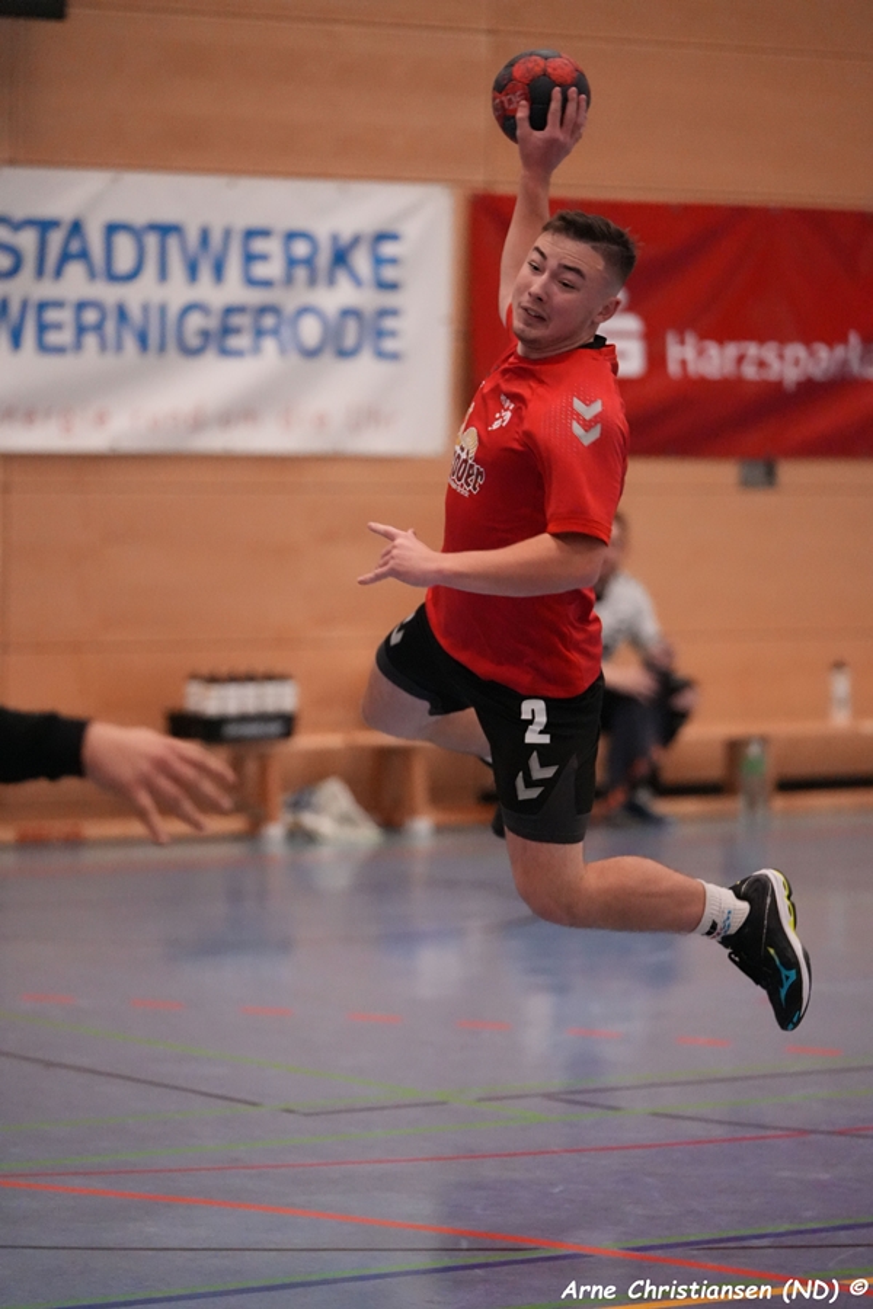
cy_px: 654
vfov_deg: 14.0
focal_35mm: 147
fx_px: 5347
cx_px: 436
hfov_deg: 9.3
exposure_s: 1/1000
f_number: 2.8
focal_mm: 147
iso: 12800
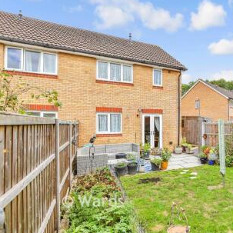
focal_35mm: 20
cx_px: 181
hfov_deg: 68.8
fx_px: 152
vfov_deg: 74.8
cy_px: 117
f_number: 8
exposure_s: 1/200
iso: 320
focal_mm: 10
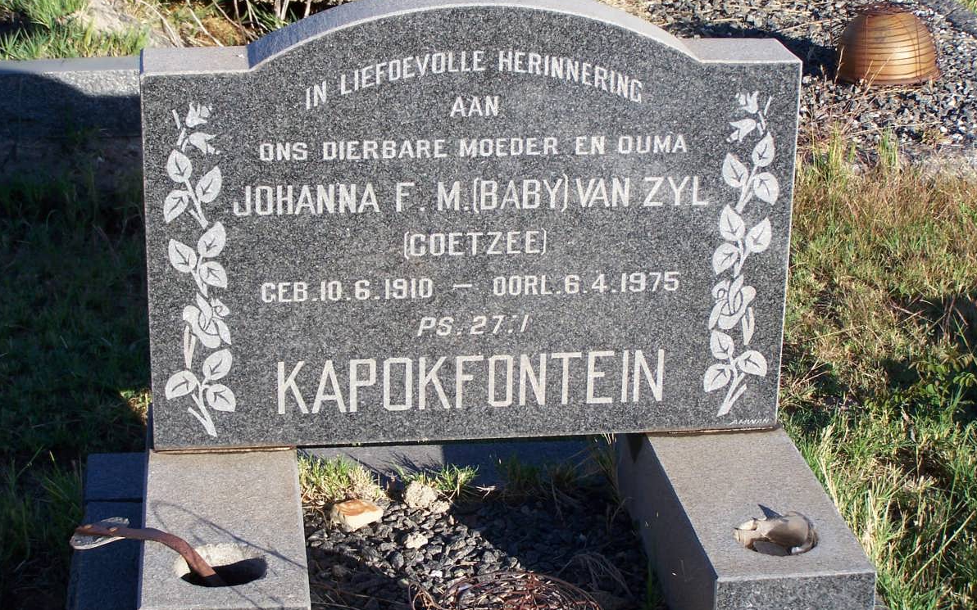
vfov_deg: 16.3
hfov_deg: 25.8
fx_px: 2130
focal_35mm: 80
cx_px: 488
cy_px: 269
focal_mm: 12.4
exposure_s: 1/750
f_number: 3.2
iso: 80
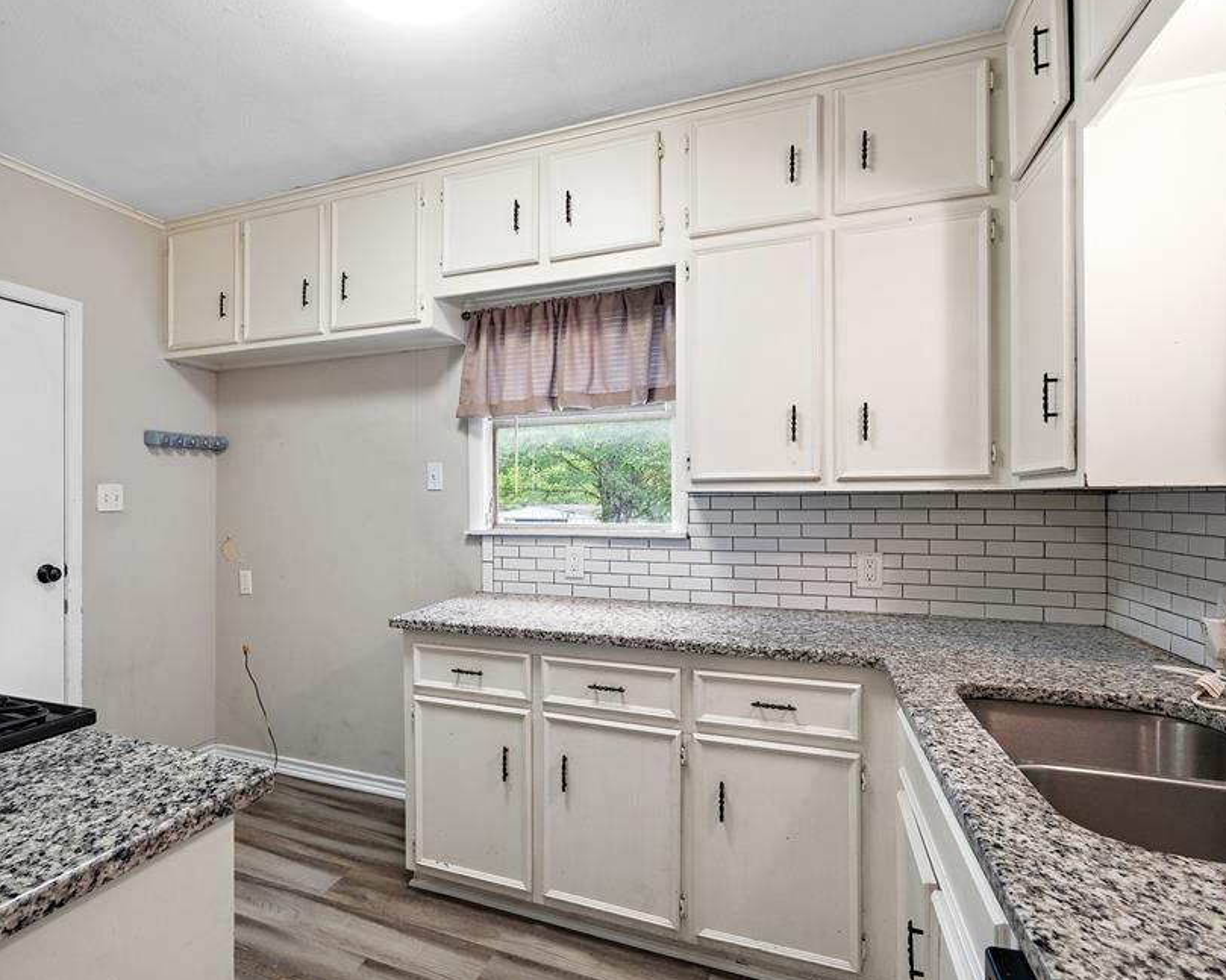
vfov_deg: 70.8
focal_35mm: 19
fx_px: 689
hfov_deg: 82.6
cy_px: 498
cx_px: 508
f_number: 10
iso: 800
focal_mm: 16
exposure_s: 1/1.25
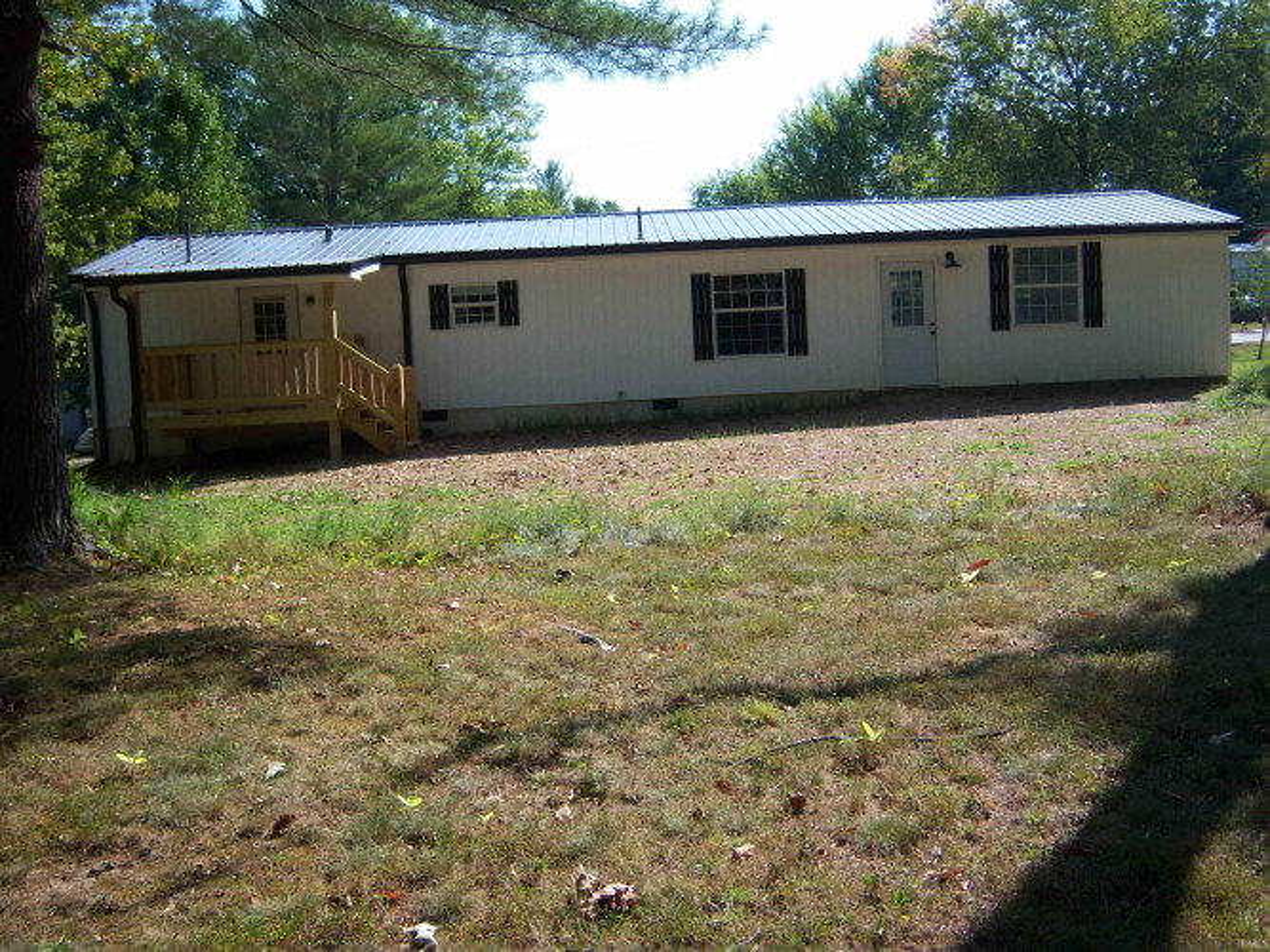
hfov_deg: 51.4
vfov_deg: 39.6
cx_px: 635
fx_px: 1321
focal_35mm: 36
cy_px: 476
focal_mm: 7.5
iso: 80
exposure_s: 1/1000
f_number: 2.8
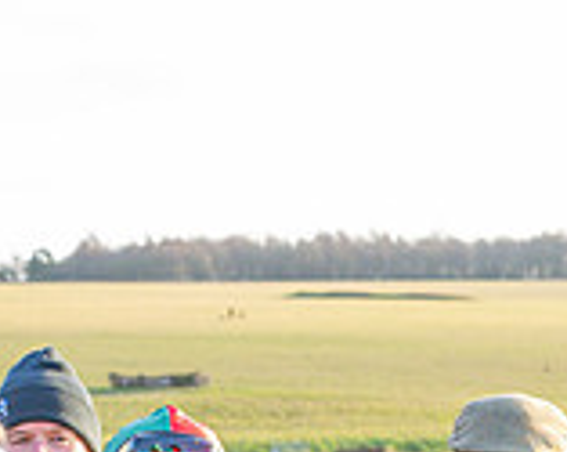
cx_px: -4
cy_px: 750
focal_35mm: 152
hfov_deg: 12.6
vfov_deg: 9.7
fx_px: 2546
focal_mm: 35
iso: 800
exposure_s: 1/640
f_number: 4
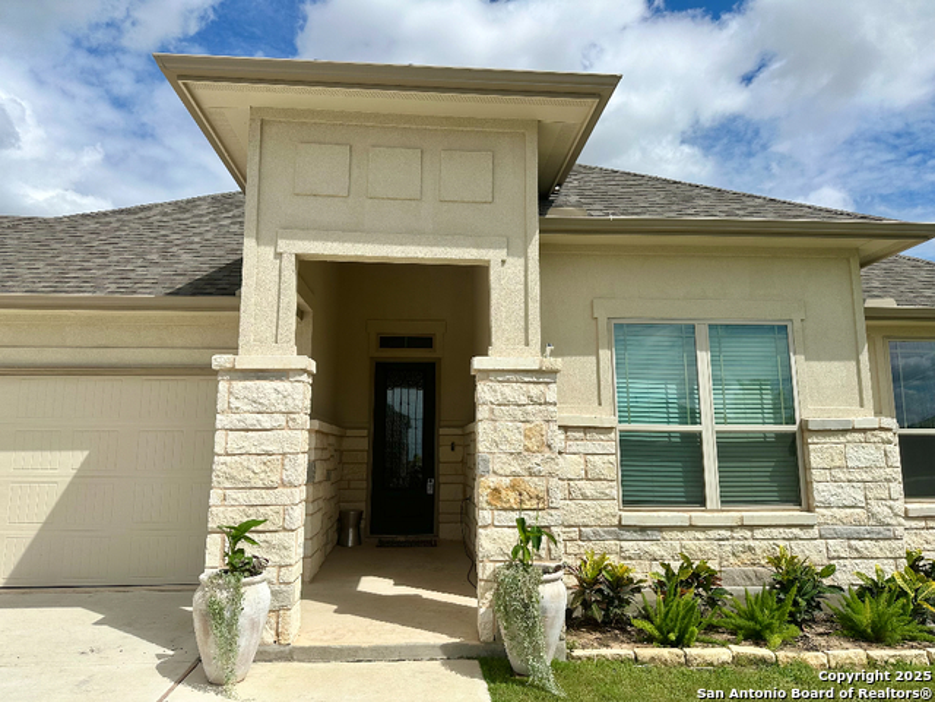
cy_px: 351
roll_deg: -0.5
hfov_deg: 71.6
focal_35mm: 24
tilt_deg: +9.4
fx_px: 648
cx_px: 468
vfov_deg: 56.8
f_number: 1.78
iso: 80
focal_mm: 6.86
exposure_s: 1/9709
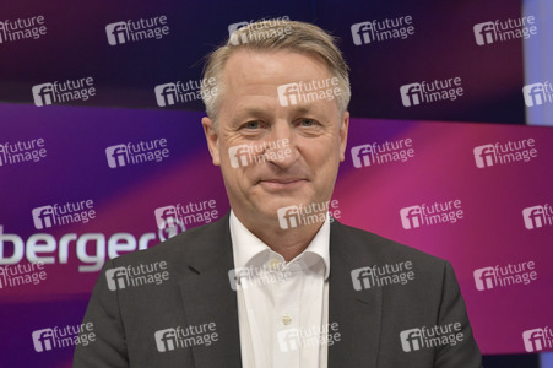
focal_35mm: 50
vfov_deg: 27.0
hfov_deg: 39.6
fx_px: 767
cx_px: 276
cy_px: 184
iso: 2500
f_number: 6.3
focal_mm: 50
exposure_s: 1/200
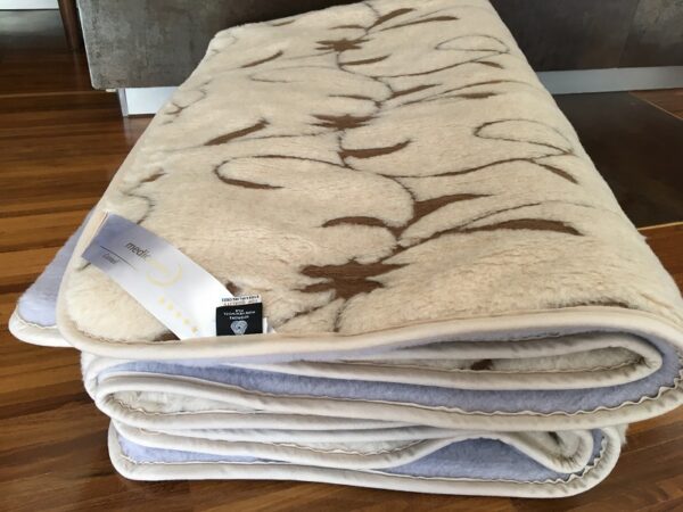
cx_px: 342
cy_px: 256
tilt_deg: -36.0
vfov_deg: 48.2
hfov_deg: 61.7
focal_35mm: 29
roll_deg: -4.5
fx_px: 572
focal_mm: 4.15
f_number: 2.2
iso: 80
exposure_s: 1/33
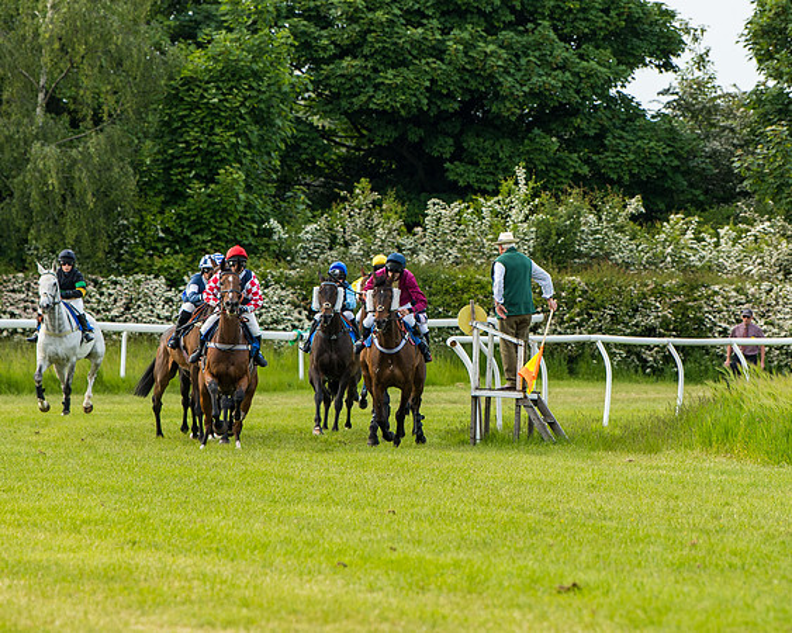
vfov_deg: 4.6
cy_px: 317
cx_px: 420
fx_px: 7832
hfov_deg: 5.8
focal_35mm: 334
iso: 400
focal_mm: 185
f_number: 4
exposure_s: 1/1250
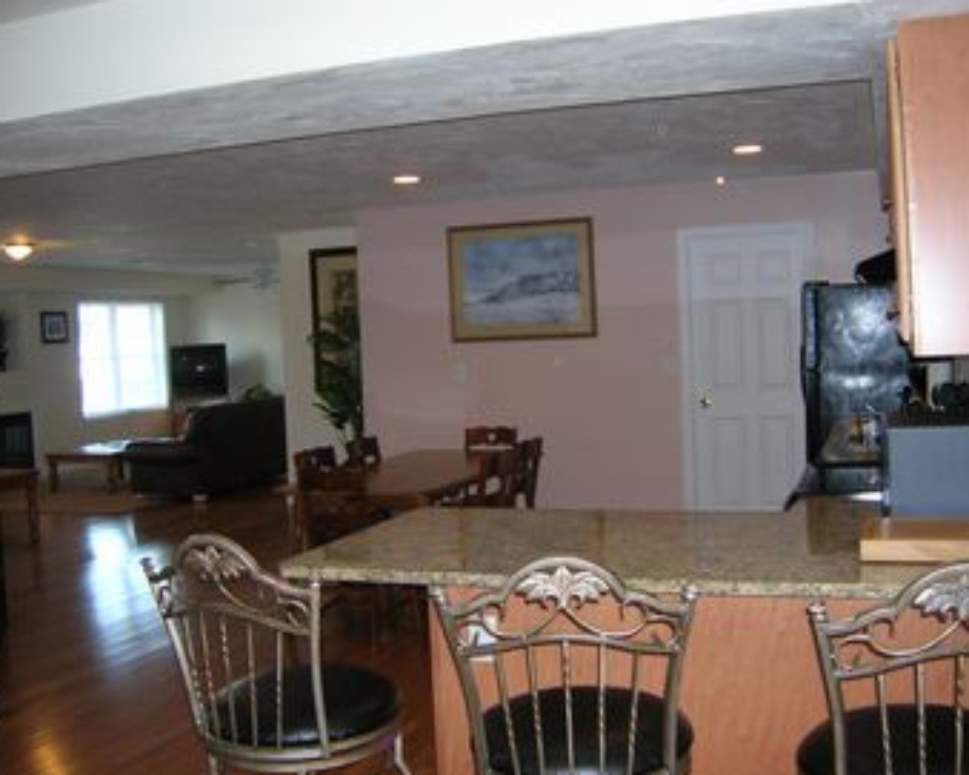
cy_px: 389
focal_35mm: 36
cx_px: 509
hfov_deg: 50.3
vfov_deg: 41.1
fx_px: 1032
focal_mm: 5.7
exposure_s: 1/60.1
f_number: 2.9
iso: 154
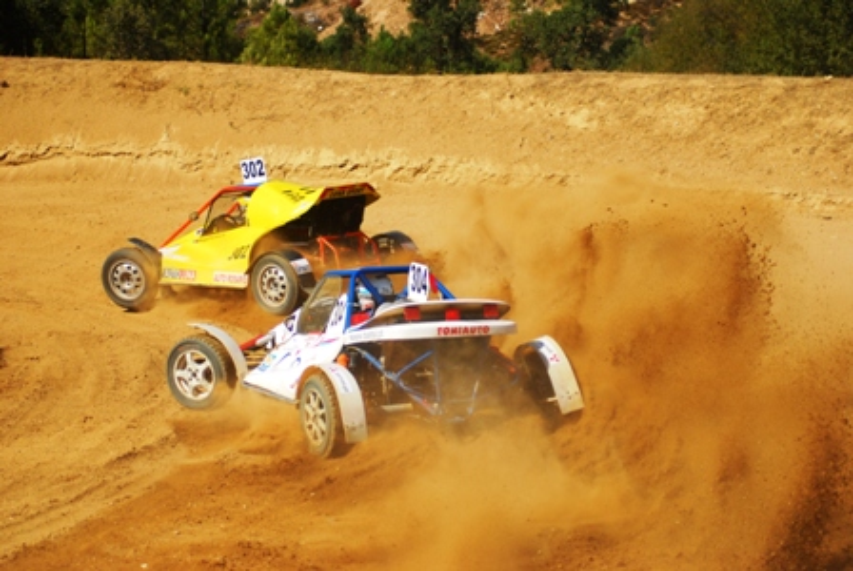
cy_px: 286
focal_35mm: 105
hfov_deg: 19.4
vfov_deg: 13.1
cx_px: 426
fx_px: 2491
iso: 320
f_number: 4
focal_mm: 70
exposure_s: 1/1000
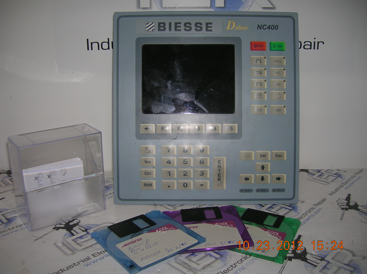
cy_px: 137
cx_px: 184
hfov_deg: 54.0
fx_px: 360
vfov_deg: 41.7
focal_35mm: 34
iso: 50
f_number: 2.9
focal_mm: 5.7
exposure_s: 1/60.1
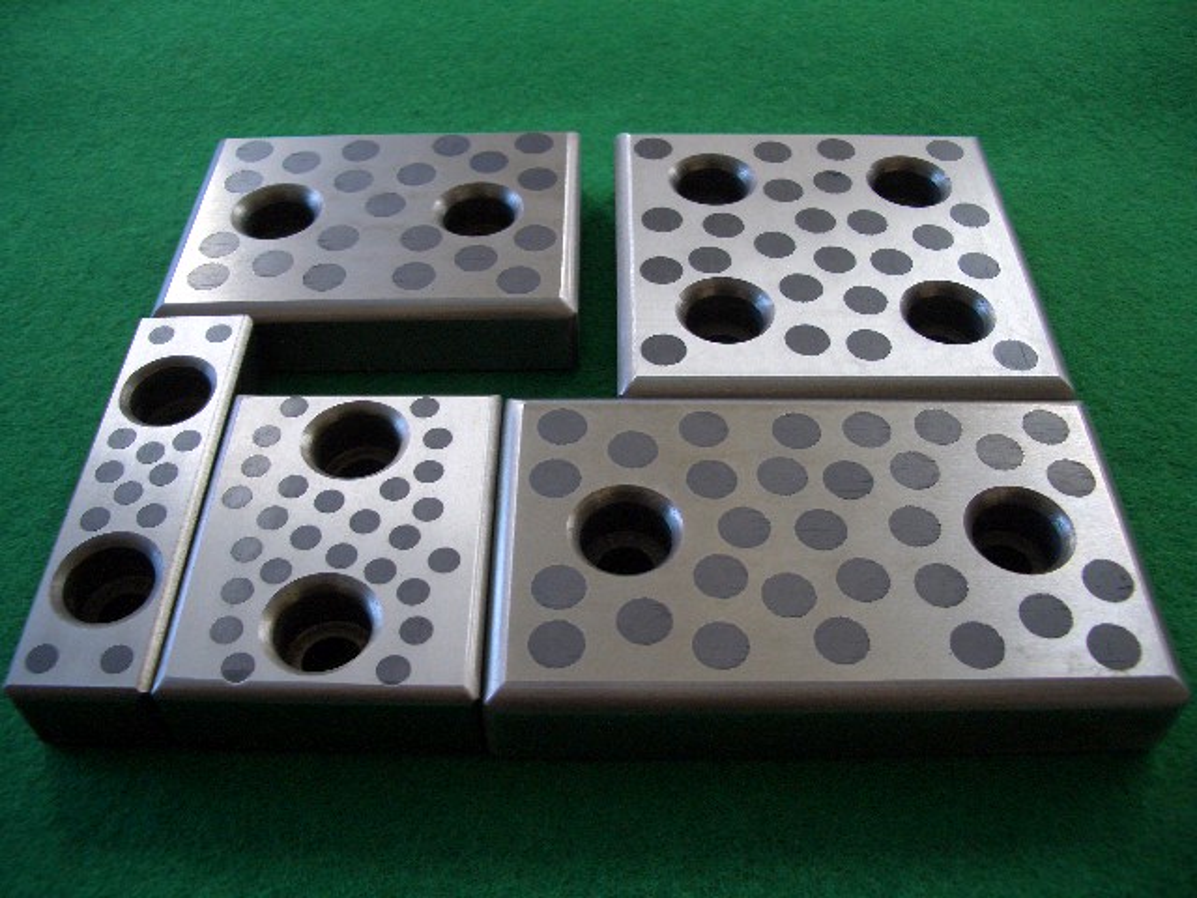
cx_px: 598
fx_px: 1210
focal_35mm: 35
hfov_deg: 52.6
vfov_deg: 40.7
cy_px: 449
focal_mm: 5.8
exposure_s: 1/15
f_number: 2.6
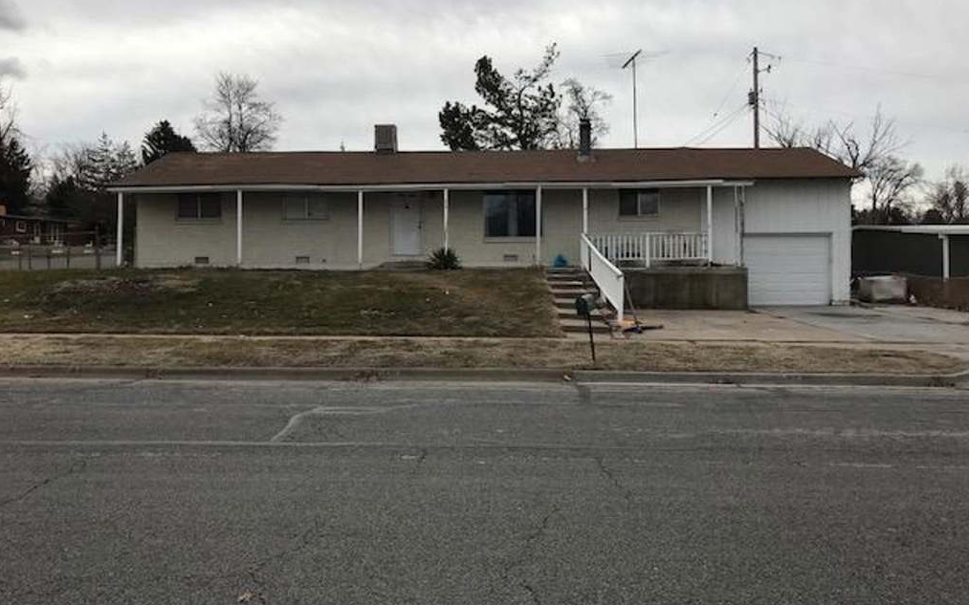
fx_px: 792
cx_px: 487
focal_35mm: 30
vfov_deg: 41.7
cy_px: 257
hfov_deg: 62.9
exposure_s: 1/3546
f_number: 1.8
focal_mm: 3.99
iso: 20
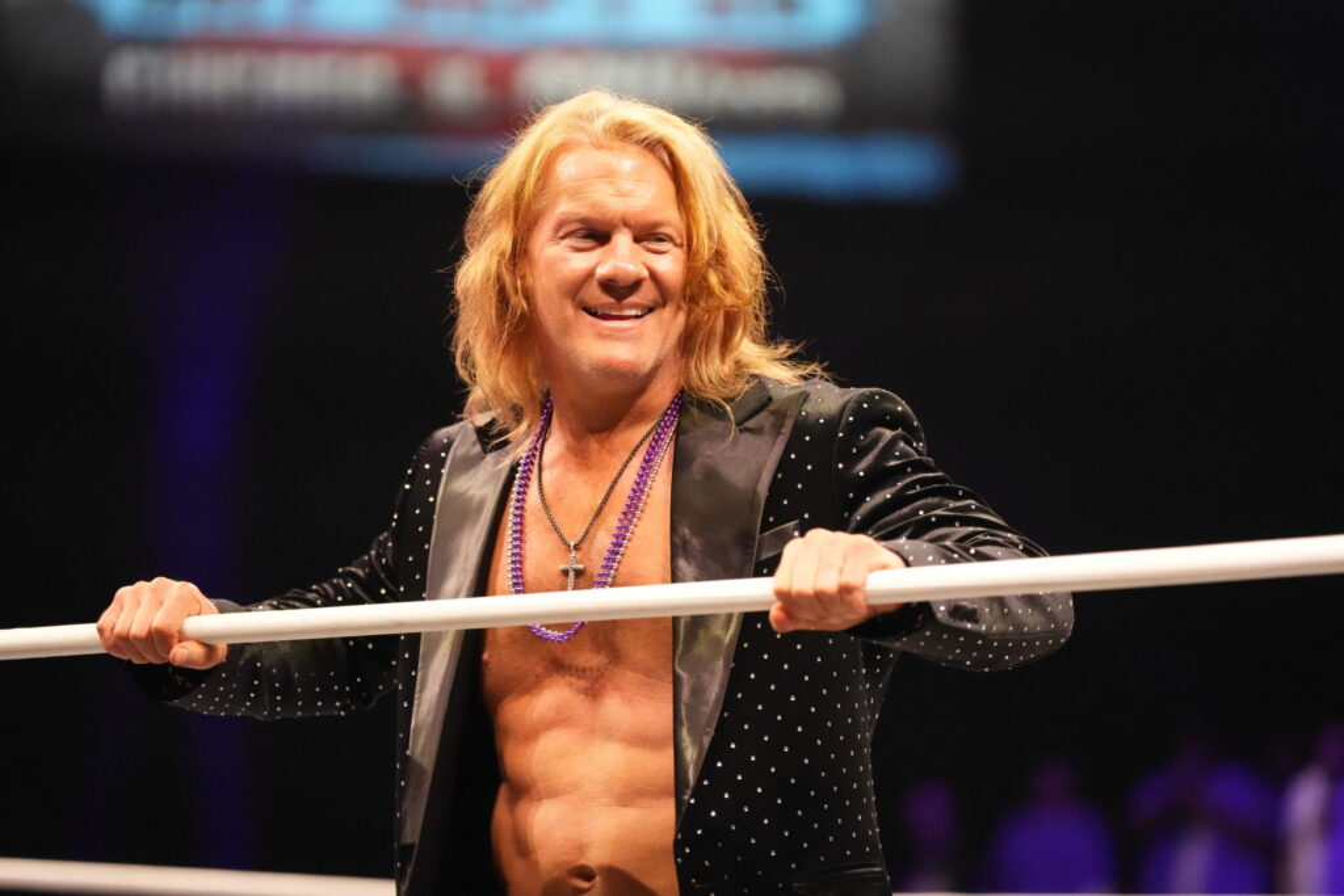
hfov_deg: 12.5
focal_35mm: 165
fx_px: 6160
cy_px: 448
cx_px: 672
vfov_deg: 8.3
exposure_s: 1/1600
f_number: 2.8
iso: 12800
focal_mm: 165
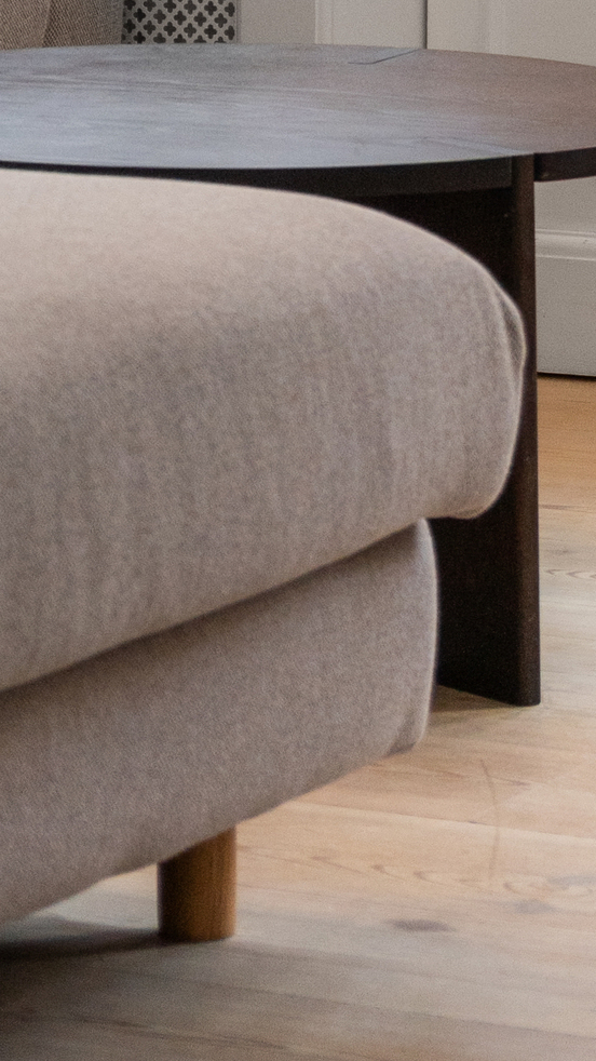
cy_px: -690
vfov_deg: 8.4
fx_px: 6995
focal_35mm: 249
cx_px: 112
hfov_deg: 4.9
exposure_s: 1/125
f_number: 4
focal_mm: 45
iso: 200
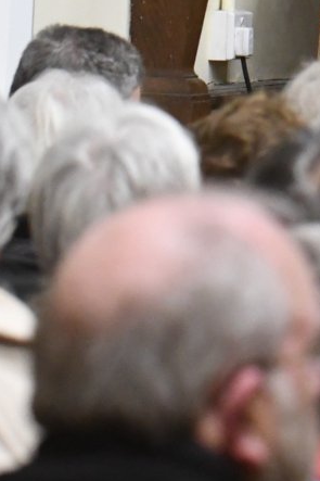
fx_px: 9718
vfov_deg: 2.8
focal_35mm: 728
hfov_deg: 1.9
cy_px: -332
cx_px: 686
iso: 3200
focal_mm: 105
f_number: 4
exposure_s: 1/60
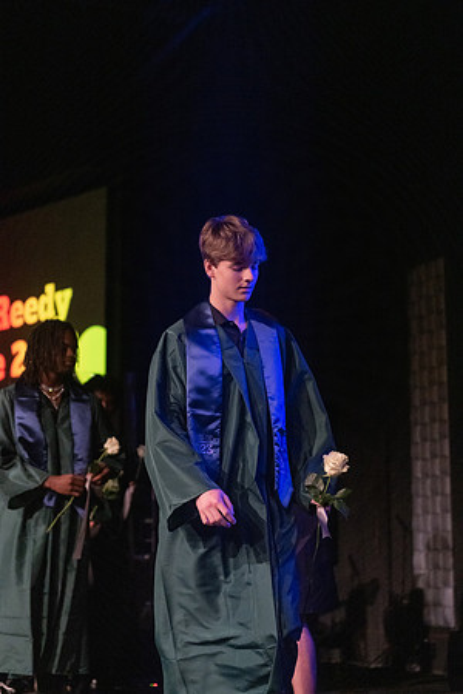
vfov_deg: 28.5
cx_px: 232
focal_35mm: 71
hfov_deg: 19.2
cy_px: 347
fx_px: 1370
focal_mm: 71
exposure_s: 1/1000
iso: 16000
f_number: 2.8
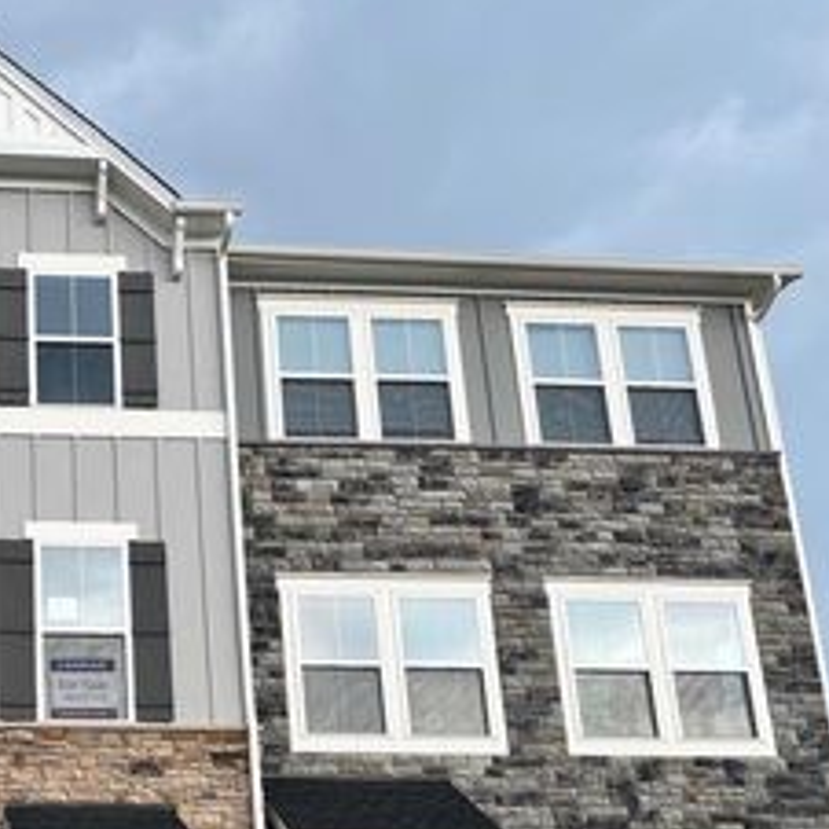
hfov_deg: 32.5
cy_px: 669
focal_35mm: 47
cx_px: -40
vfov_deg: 34.9
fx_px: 1273
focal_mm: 6.86
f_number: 1.78
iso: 80
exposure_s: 1/409
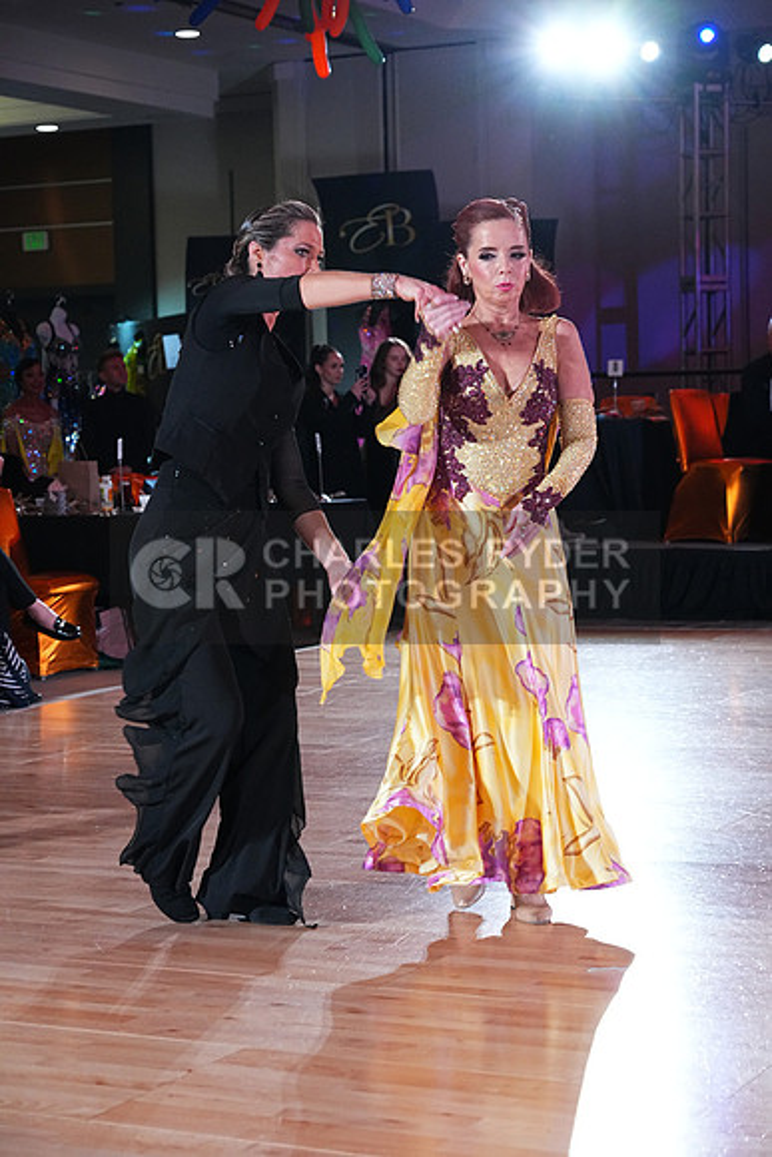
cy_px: 578
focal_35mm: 73
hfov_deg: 18.7
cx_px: 386
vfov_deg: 27.7
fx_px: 2347
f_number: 5
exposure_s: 1/400
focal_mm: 73
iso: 5000
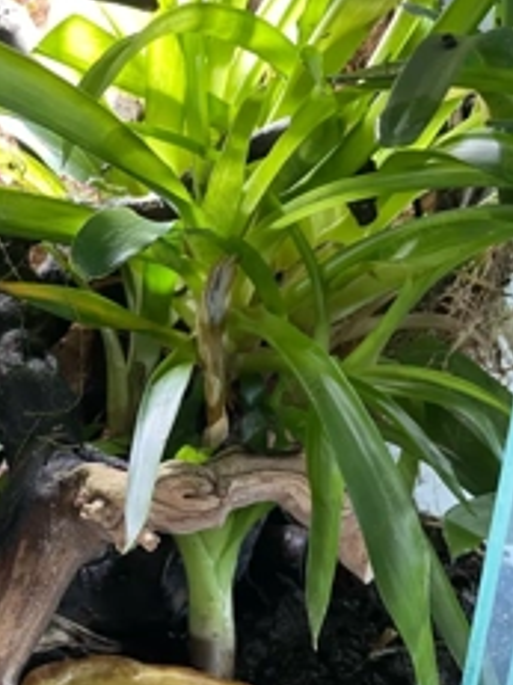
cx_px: 71
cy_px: 466
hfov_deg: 31.0
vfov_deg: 41.5
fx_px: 890
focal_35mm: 45
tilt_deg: -22.7
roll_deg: -0.5
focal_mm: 4.2
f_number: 1.6
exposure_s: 1/60
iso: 200
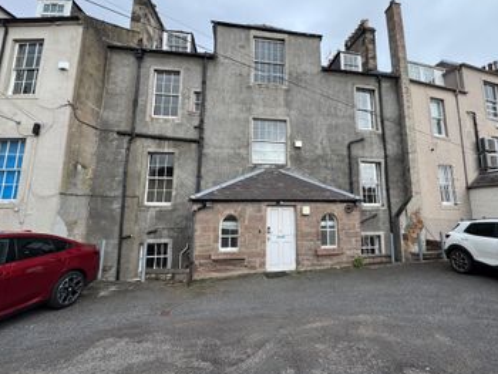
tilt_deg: +9.8
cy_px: 175
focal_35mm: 16
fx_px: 230
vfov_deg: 78.1
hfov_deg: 94.1
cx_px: 275
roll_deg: -0.1
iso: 40
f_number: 2.2
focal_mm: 2.22
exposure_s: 1/482
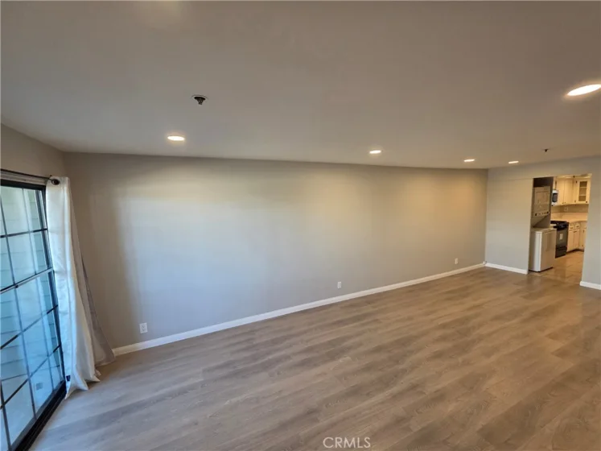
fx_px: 226
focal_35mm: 13
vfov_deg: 89.9
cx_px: 300
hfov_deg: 106.2
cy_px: 226
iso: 200
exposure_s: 1/120
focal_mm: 2.2
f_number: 1.9
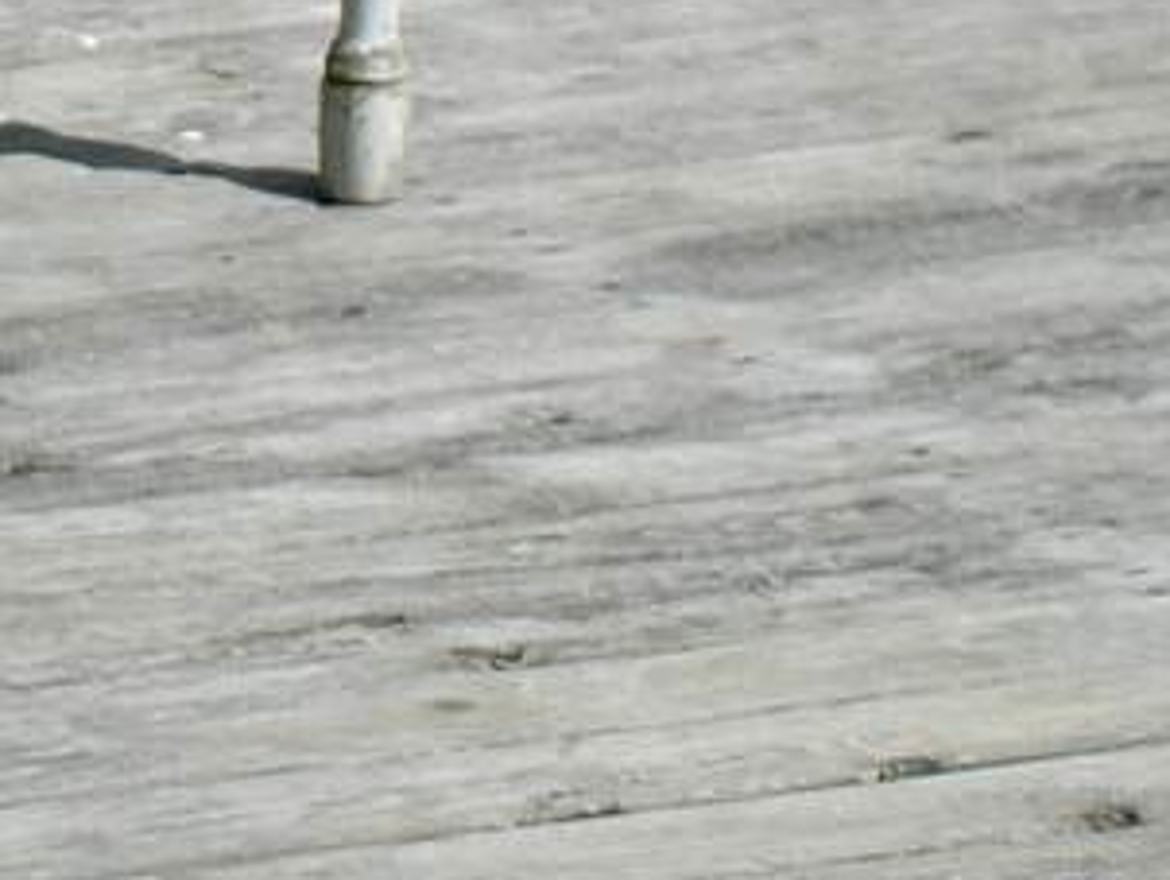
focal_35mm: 574
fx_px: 19401
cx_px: -1364
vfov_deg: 2.6
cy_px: -490
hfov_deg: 3.4
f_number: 5.6
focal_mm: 75
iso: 100
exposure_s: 1/500
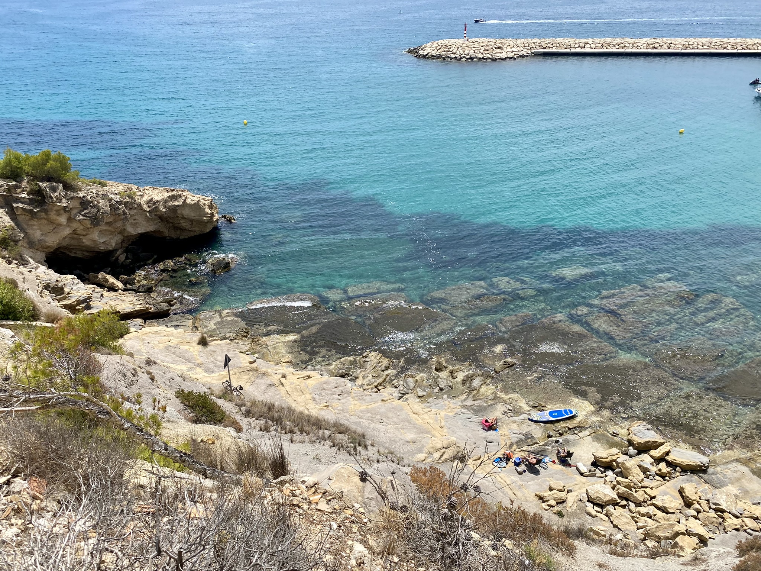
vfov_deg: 53.1
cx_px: 380
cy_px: 286
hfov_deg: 67.3
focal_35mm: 26
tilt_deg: -28.8
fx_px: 572
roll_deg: +0.3
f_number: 1.8
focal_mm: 4.25
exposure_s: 1/3731
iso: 32
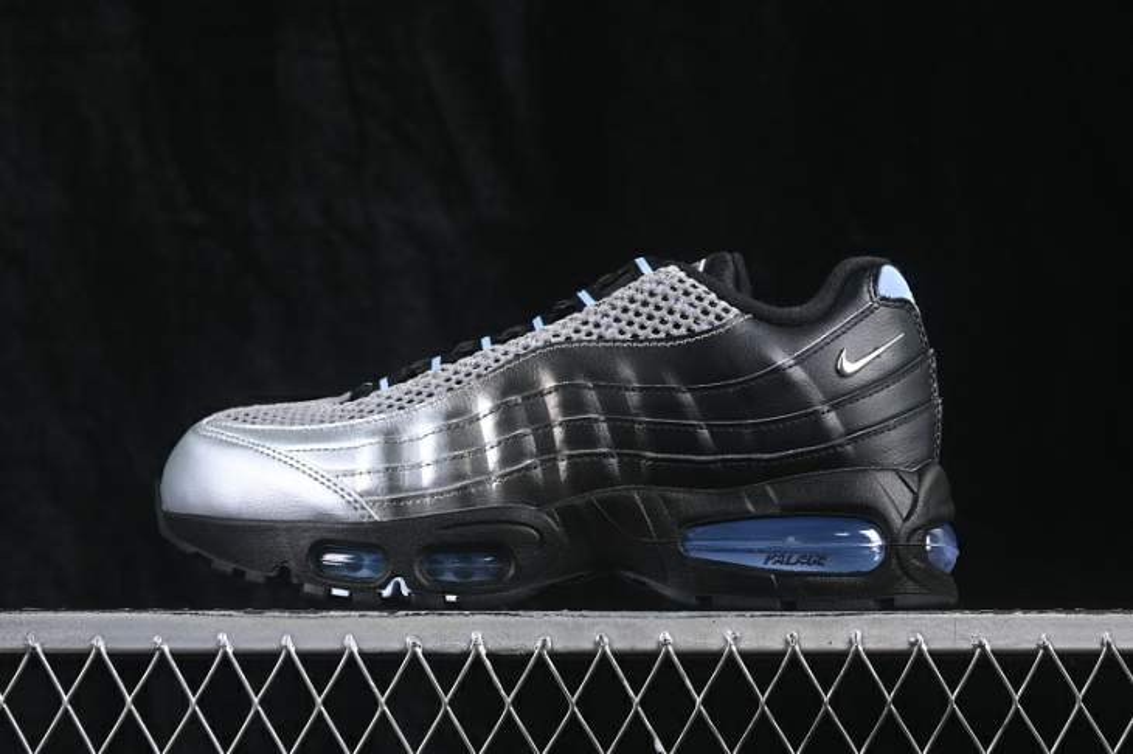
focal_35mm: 75
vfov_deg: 18.2
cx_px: 566
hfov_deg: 27.0
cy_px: 377
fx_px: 2359
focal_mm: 50
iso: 160
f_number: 6.3
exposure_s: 1/60
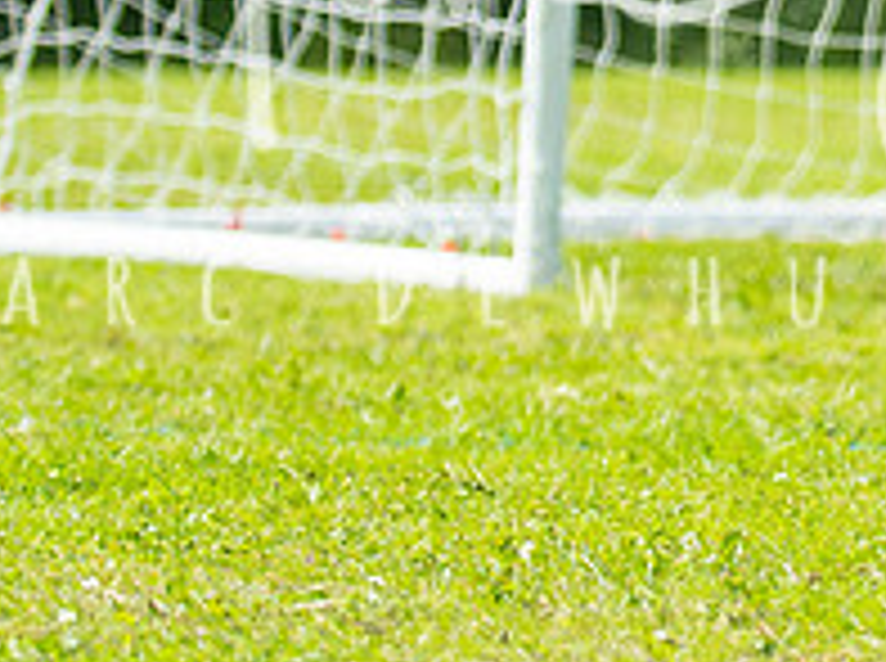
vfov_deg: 3.5
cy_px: -70
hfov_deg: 4.7
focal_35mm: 417
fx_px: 10654
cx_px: 1088
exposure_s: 1/1600
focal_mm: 98
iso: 250
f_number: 3.2
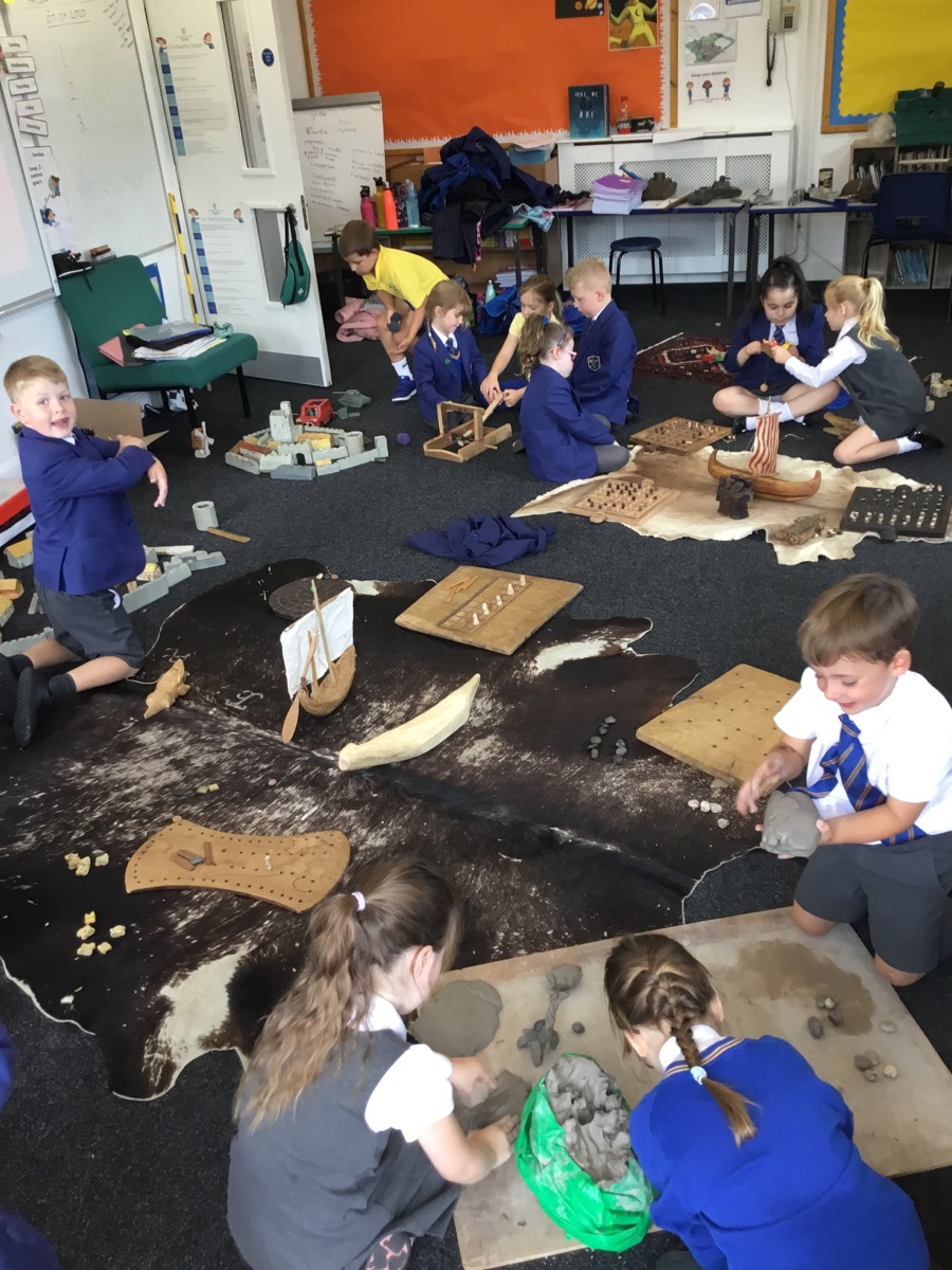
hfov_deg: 45.4
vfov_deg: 58.4
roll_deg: +6.1
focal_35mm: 31
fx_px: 1137
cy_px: 635
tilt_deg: -29.7
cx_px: 476
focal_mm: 3.3
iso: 32
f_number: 2.4
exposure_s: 1/33
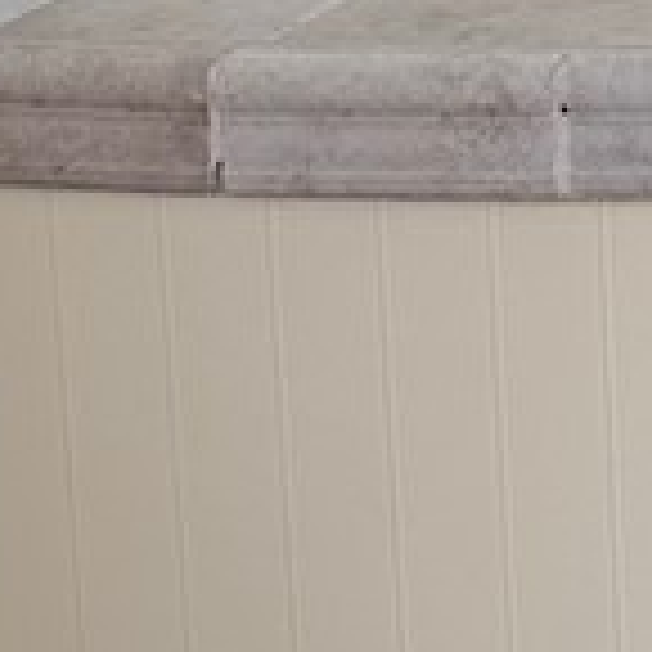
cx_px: 1533
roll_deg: -0.5
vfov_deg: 11.2
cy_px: -342
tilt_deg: -6.8
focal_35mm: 150
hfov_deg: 10.2
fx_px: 3196
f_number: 1.78
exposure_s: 1/258
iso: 100
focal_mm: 6.76
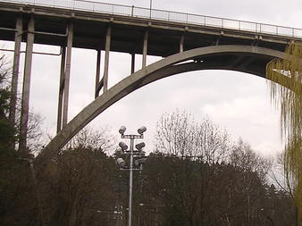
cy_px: 121
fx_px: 628
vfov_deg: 20.4
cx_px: 257
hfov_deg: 26.4
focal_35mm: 72
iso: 100
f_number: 2.8
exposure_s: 1/302
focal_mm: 5.8
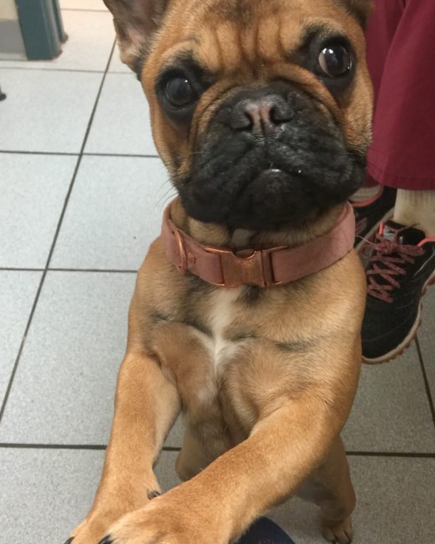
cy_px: 205
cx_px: 237
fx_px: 612
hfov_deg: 39.1
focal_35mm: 38
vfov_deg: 47.5
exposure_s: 1/15
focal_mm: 4.15
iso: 100
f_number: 2.2
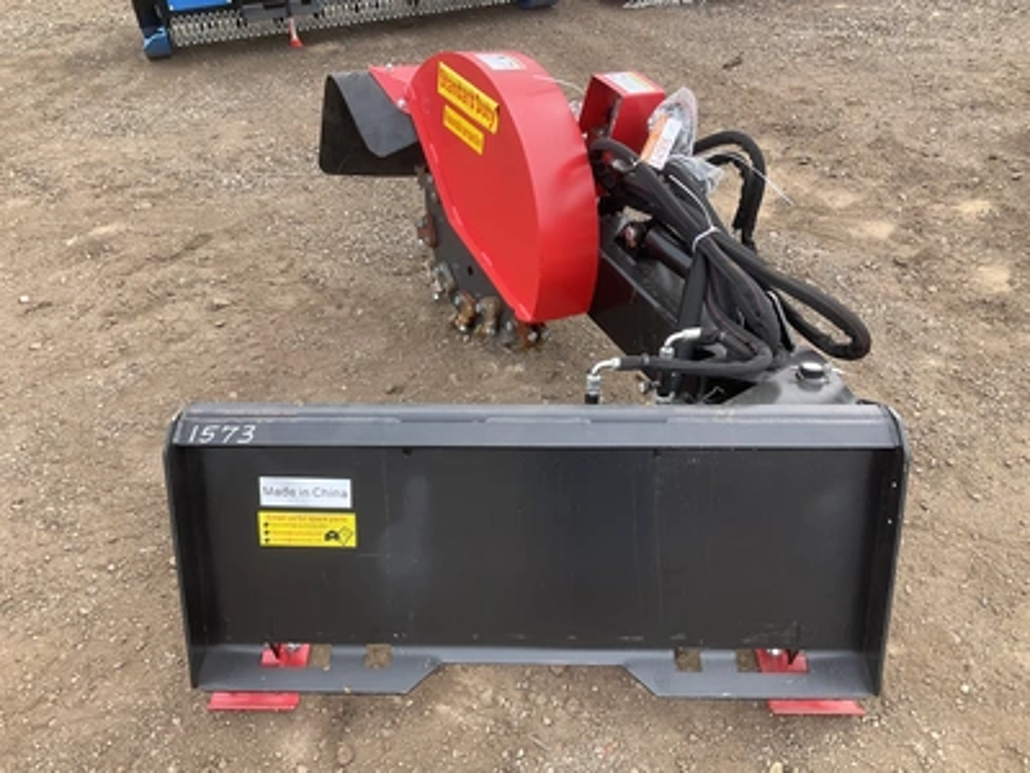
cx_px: 515
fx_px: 863
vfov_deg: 48.2
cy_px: 386
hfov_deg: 61.7
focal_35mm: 29
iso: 25
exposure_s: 1/394
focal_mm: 3
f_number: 1.8
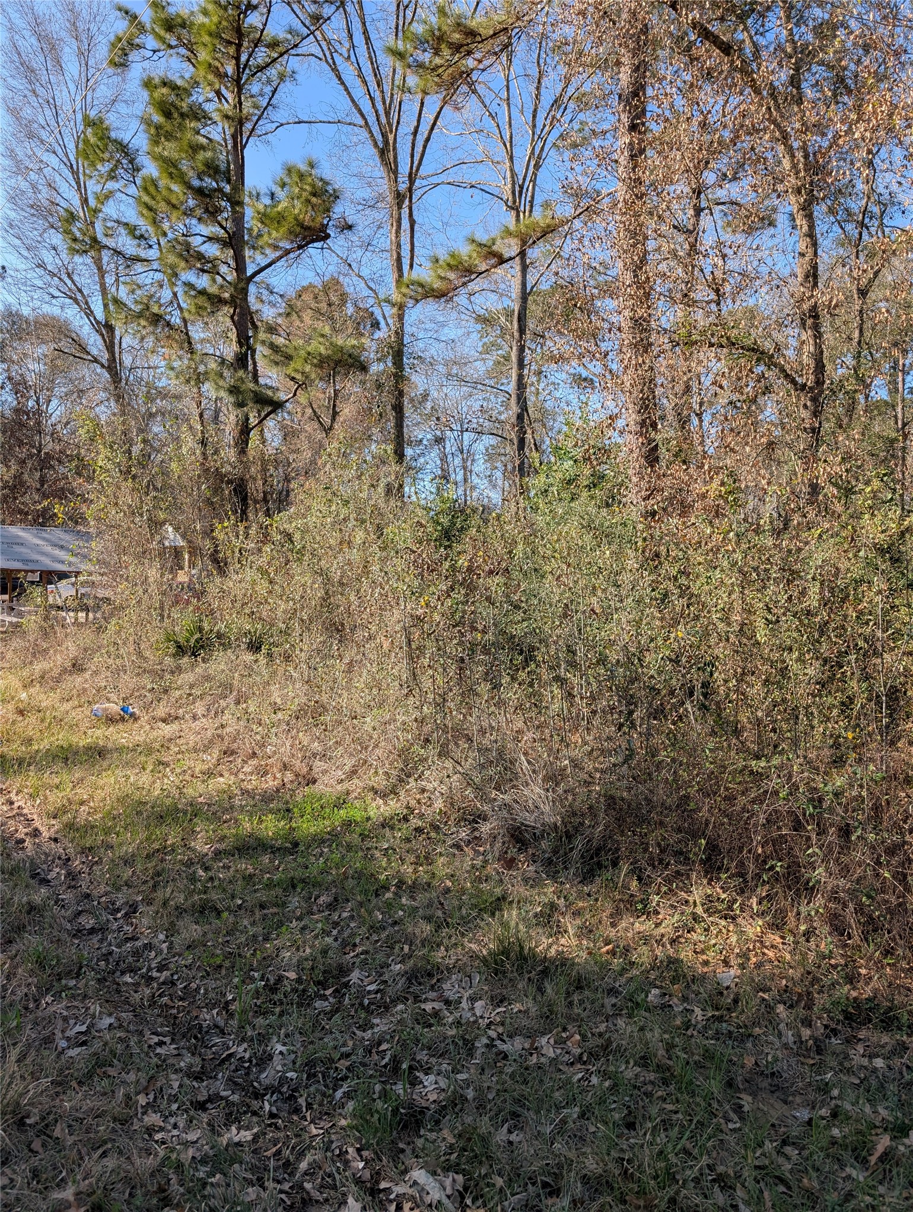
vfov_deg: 71.5
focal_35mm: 24
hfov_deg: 57.0
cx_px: 456
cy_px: 606
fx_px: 842
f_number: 1.68
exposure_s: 1/452
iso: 21
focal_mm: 6.9
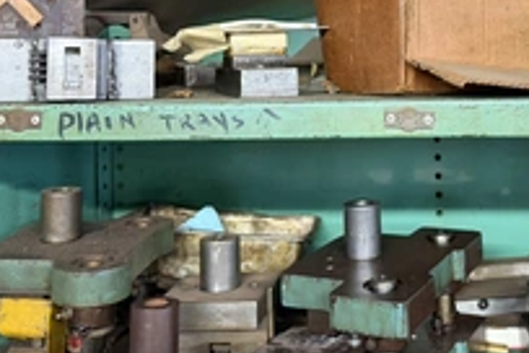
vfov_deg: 26.5
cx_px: 415
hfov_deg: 39.0
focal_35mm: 49
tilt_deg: +2.6
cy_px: 29
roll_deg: +1.5
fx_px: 720
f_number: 1.78
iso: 500
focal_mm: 6.76
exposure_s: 1/60
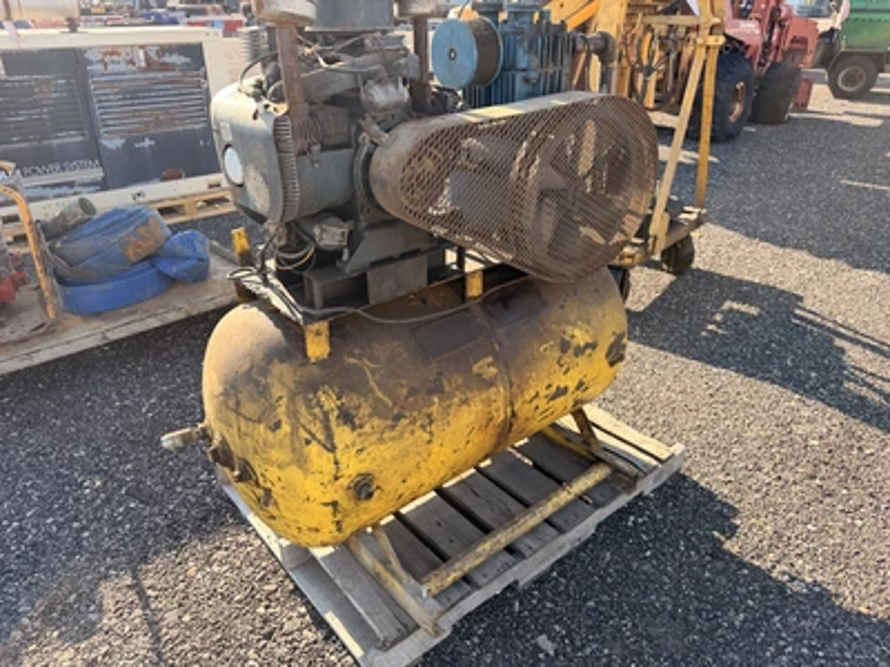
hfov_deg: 71.6
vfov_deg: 56.8
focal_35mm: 24
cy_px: 334
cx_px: 445
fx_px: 617
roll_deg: +1.3
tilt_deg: -26.1
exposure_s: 1/805
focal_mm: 6.76
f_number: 1.78
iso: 80
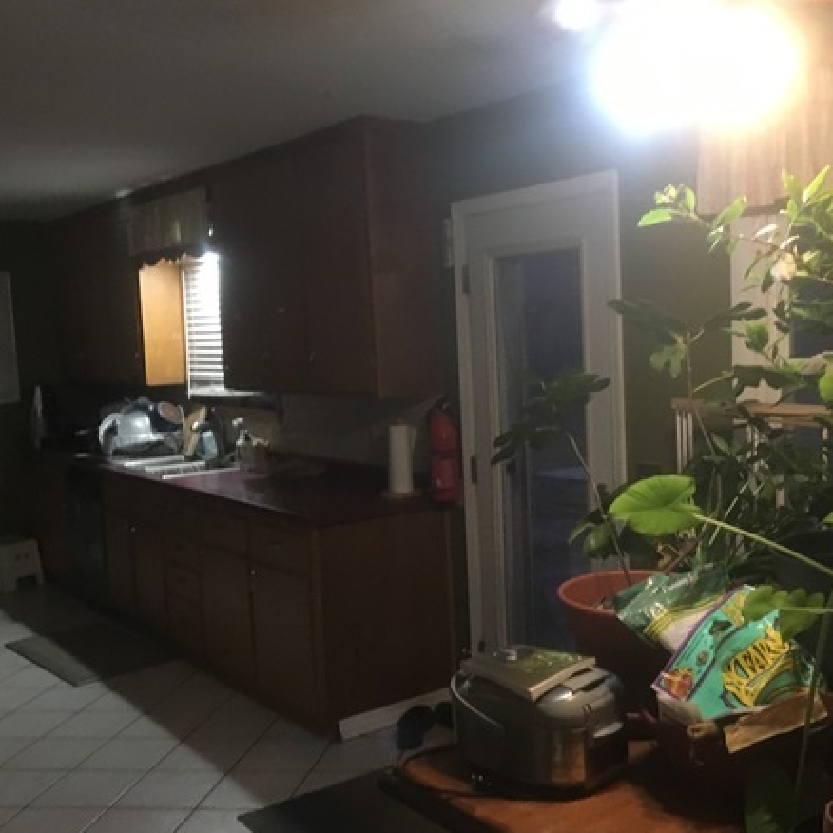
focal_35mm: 39
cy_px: 416
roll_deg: +2.6
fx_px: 1062
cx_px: 533
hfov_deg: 42.4
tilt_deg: -3.8
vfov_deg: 42.8
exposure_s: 1/15
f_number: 2.2
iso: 250
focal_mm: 4.15
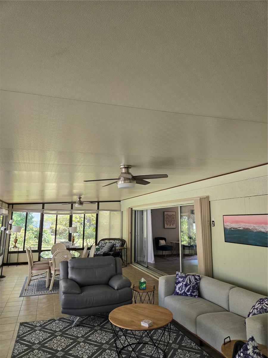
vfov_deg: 73.9
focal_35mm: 23
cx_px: 134
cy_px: 179
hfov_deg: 58.9
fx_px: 237
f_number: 1.8
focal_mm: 5.4
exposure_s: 1/120
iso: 125
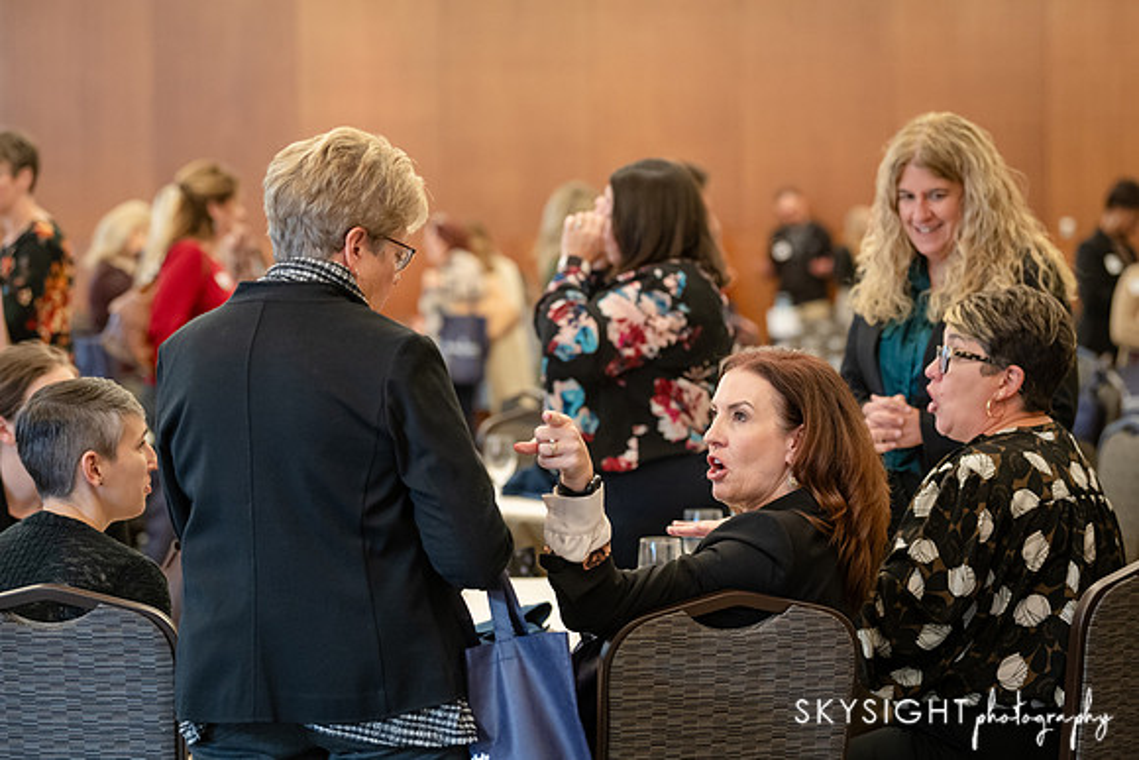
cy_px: 380
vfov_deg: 13.7
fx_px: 3175
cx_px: 570
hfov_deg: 20.3
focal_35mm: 100
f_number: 3.5
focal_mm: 98
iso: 3200
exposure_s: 1/160
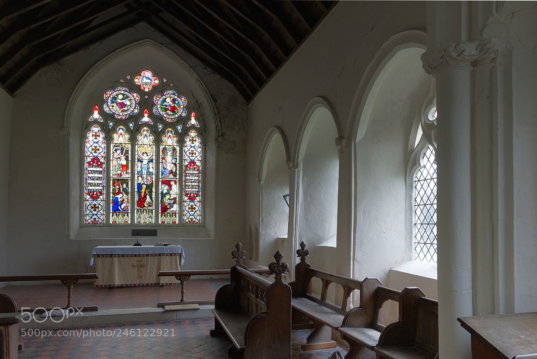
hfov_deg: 67.3
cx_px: 268
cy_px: 180
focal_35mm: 27
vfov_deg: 48.0
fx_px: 403
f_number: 11
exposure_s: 1/5
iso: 200
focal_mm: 18
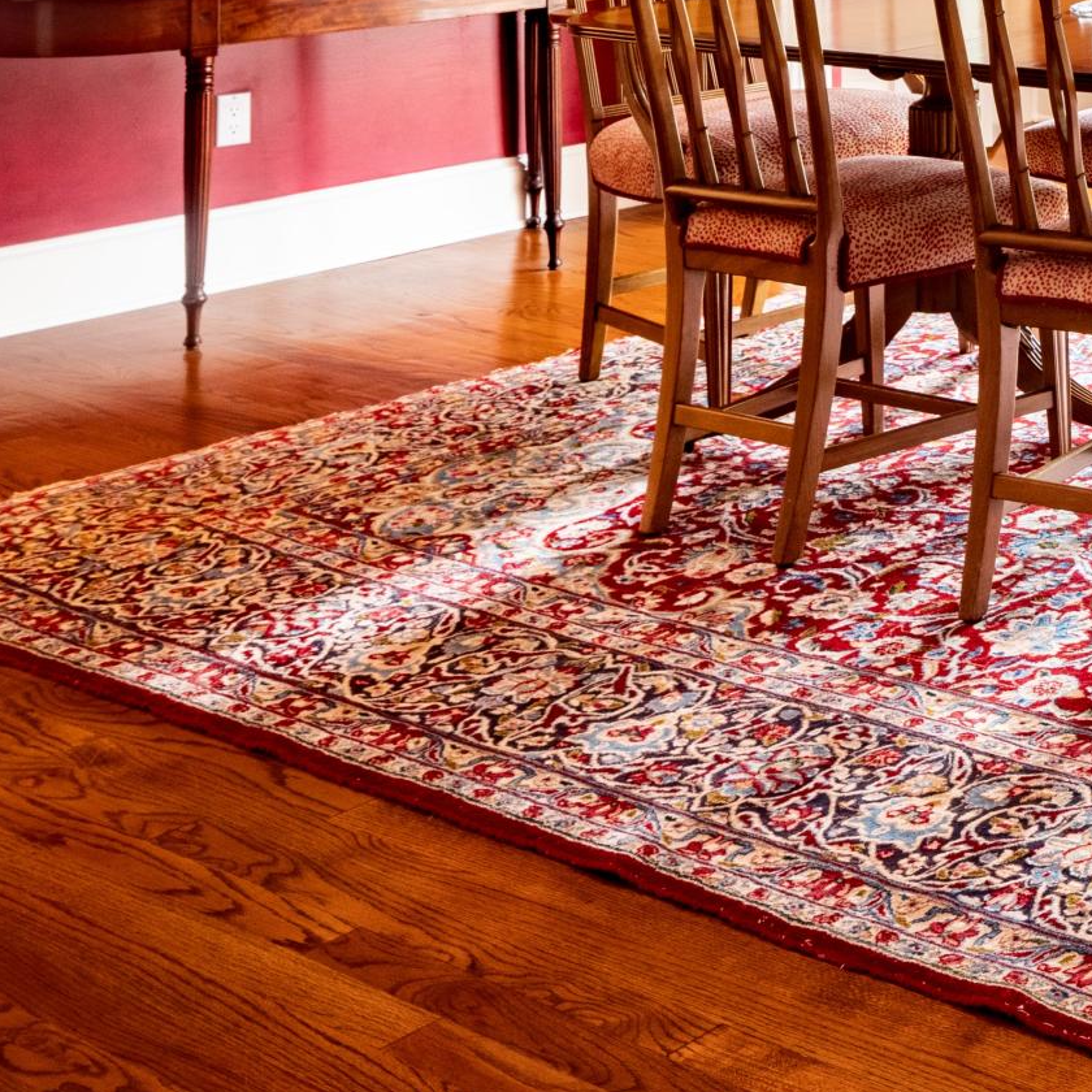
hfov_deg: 21.4
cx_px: 1842
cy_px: 304
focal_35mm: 60
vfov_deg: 28.3
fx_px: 2141
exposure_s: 1/2
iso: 100
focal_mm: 24
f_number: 11
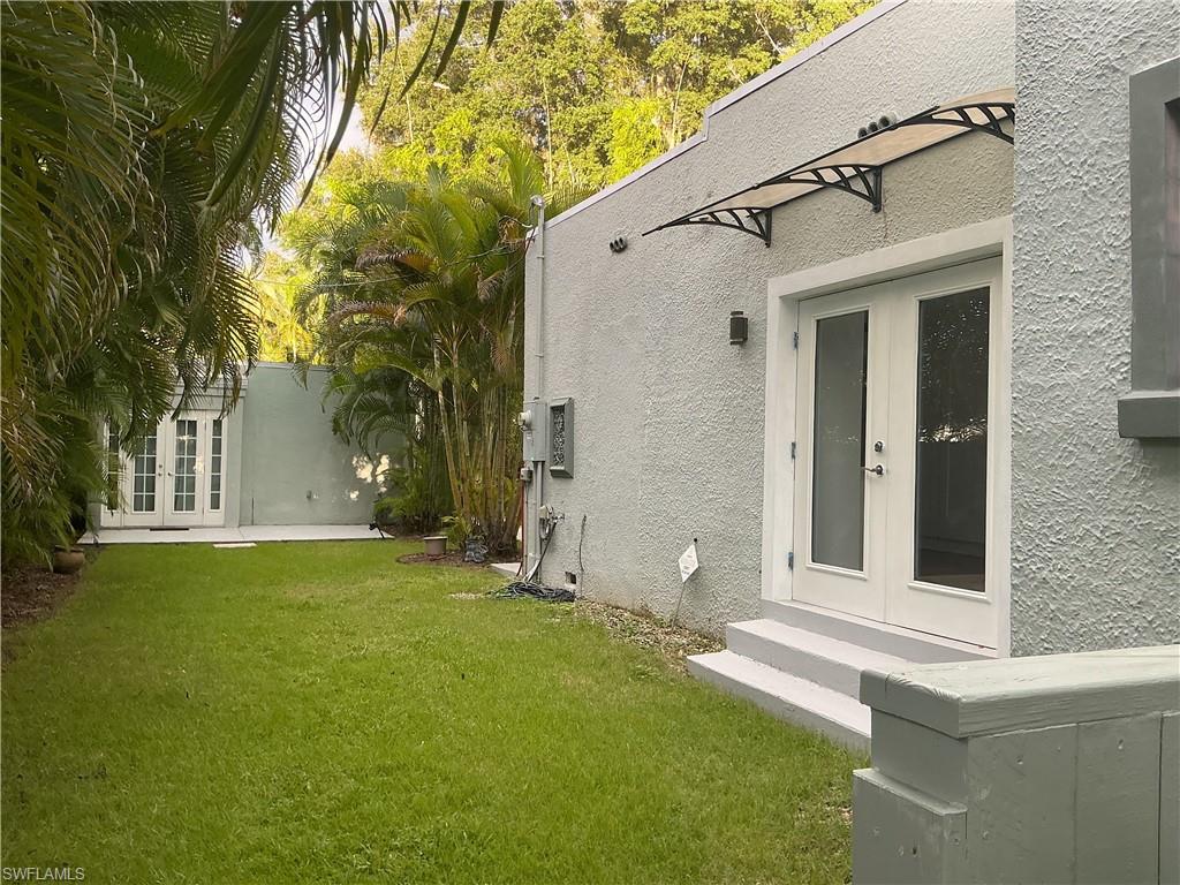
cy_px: 442
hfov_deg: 61.7
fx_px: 989
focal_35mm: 29
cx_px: 590
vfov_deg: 48.2
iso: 32
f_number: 1.8
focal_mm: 3
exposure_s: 1/100
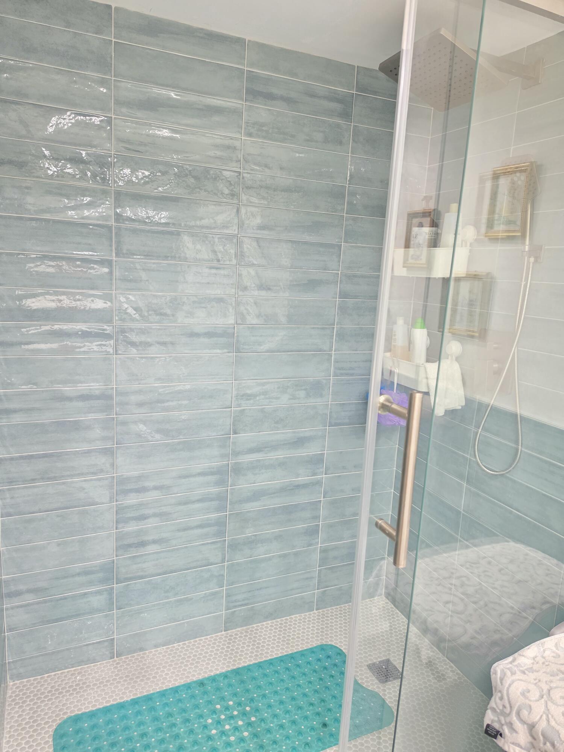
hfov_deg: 58.9
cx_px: 282
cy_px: 376
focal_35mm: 23
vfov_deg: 73.9
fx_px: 500
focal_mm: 6.5
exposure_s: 1/120
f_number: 1.4
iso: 400
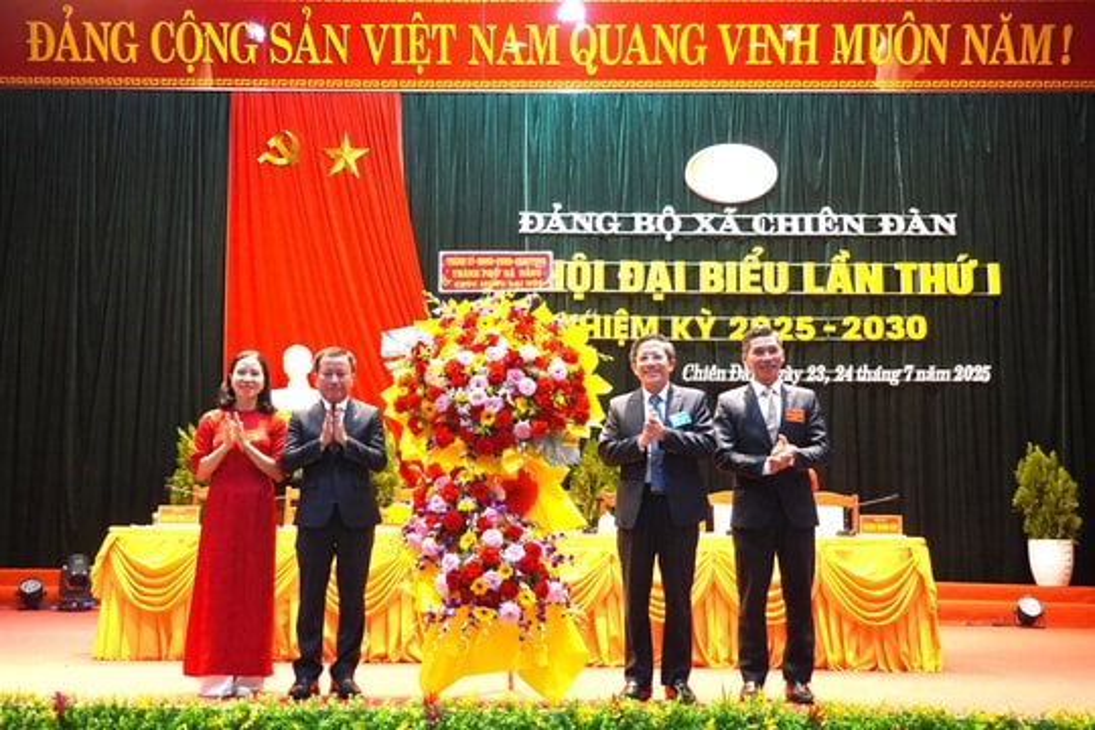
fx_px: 1049
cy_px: 365
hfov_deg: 55.1
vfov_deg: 38.4
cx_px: 548
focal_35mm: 34
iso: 2000
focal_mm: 23
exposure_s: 1/160
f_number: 4
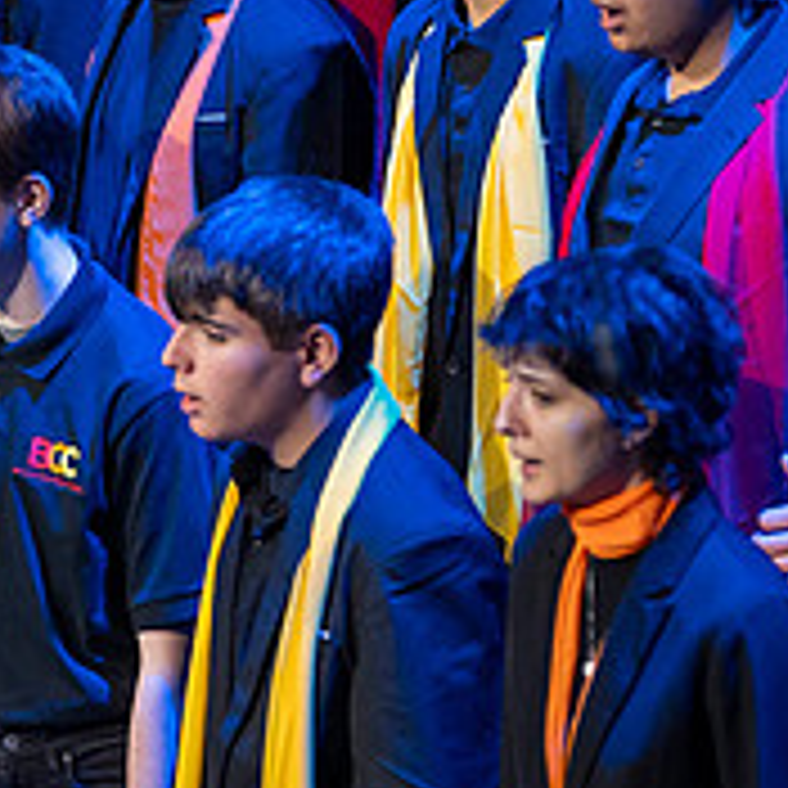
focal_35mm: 414
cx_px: 306
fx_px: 10662
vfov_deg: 4.2
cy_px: 106
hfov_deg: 4.2
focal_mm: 147
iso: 2000
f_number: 2.8
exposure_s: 1/125
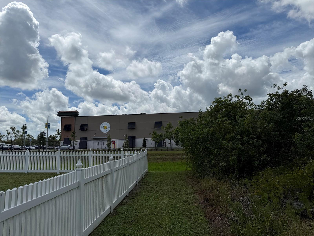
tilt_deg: +8.0
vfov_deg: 56.8
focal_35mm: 24
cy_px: 118
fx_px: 218
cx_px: 157
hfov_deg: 71.6
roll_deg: +1.0
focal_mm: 6.76
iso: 80
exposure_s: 1/14286
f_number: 1.78
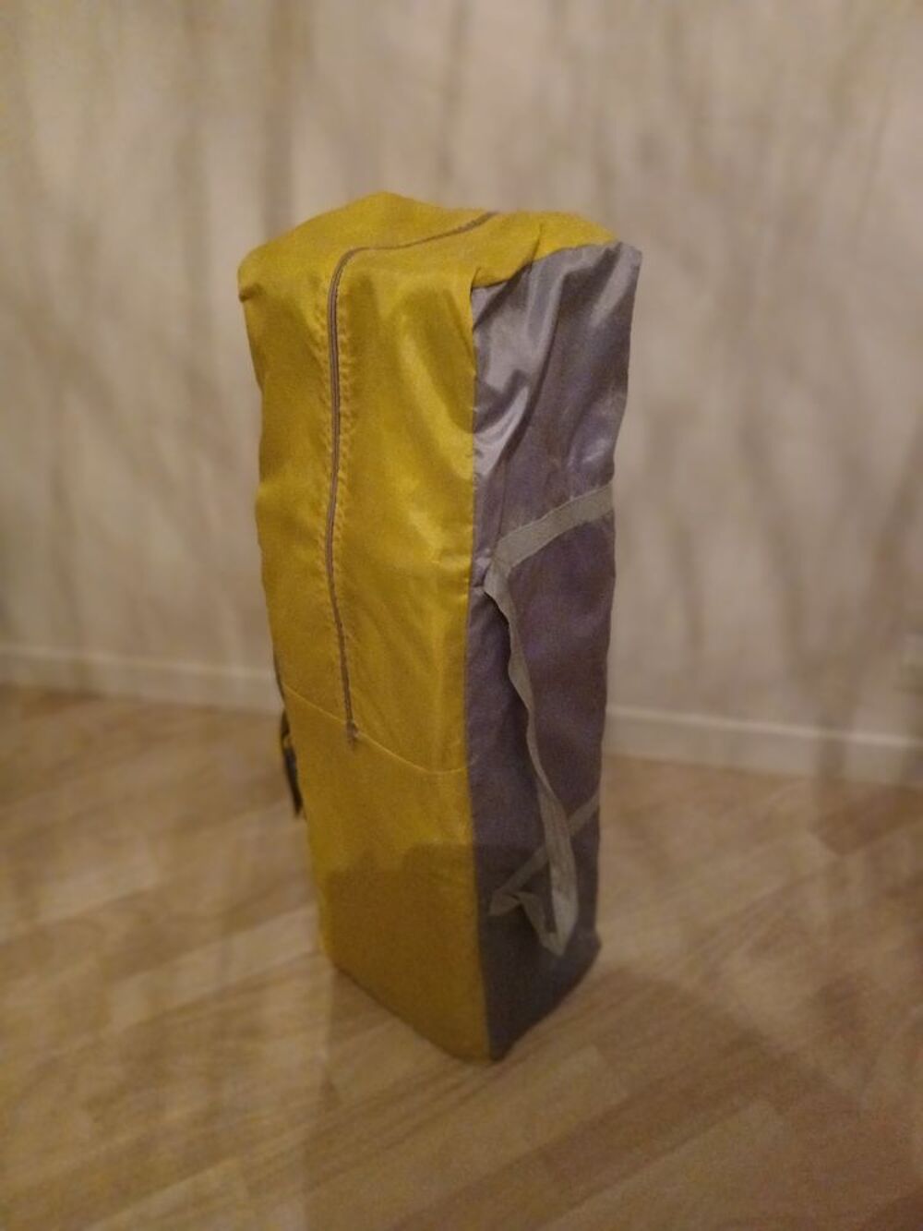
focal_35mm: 26
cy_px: 616
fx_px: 924
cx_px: 462
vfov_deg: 67.3
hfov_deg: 53.1
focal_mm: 3.98
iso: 1250
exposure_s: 1/16.7
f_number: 1.8
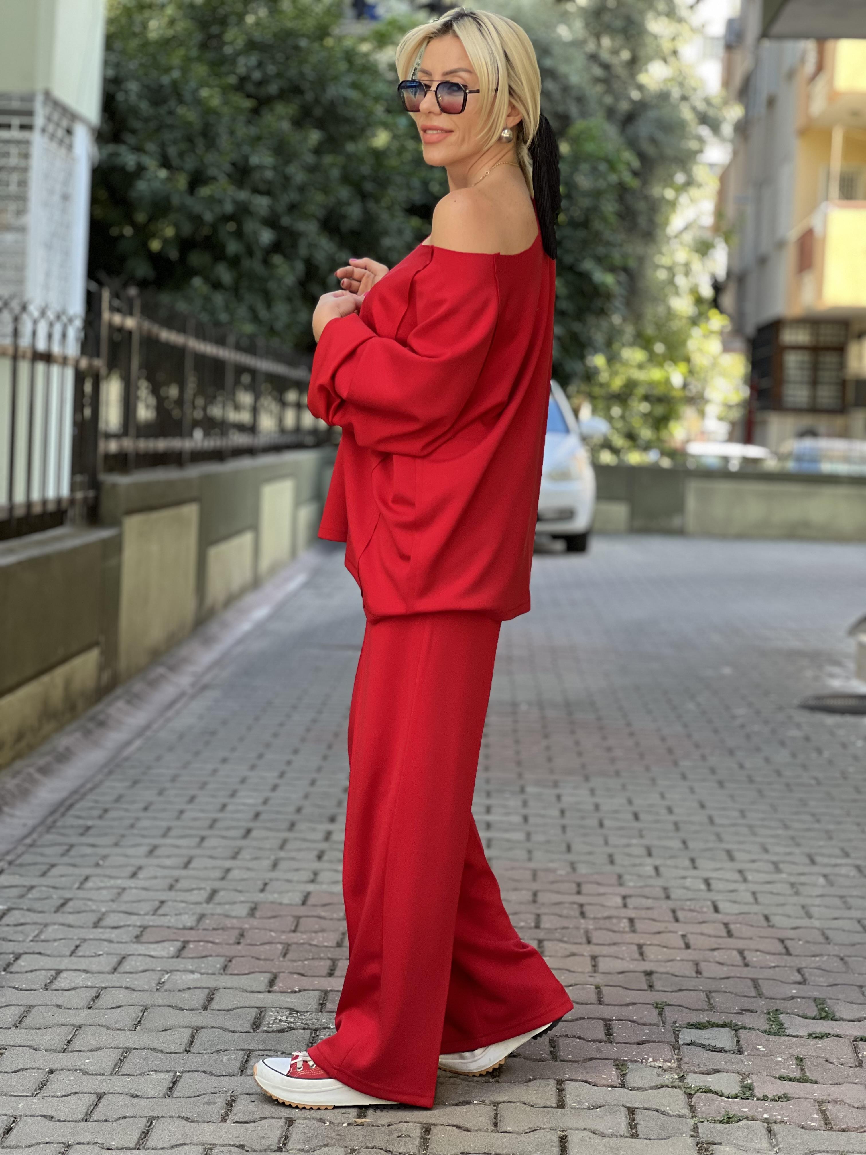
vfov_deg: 25.3
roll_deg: -3.2
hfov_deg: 19.1
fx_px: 2568
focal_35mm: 77
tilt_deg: -2.2
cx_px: 433
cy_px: 578
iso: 100
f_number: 2.8
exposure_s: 1/121
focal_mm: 9
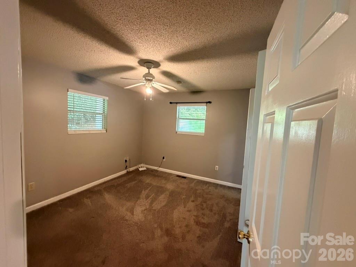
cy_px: 134
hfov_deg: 102.1
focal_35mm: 14
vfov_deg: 85.7
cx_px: 178
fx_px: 144
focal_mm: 2.22
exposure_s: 1/60
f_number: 2.2
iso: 640
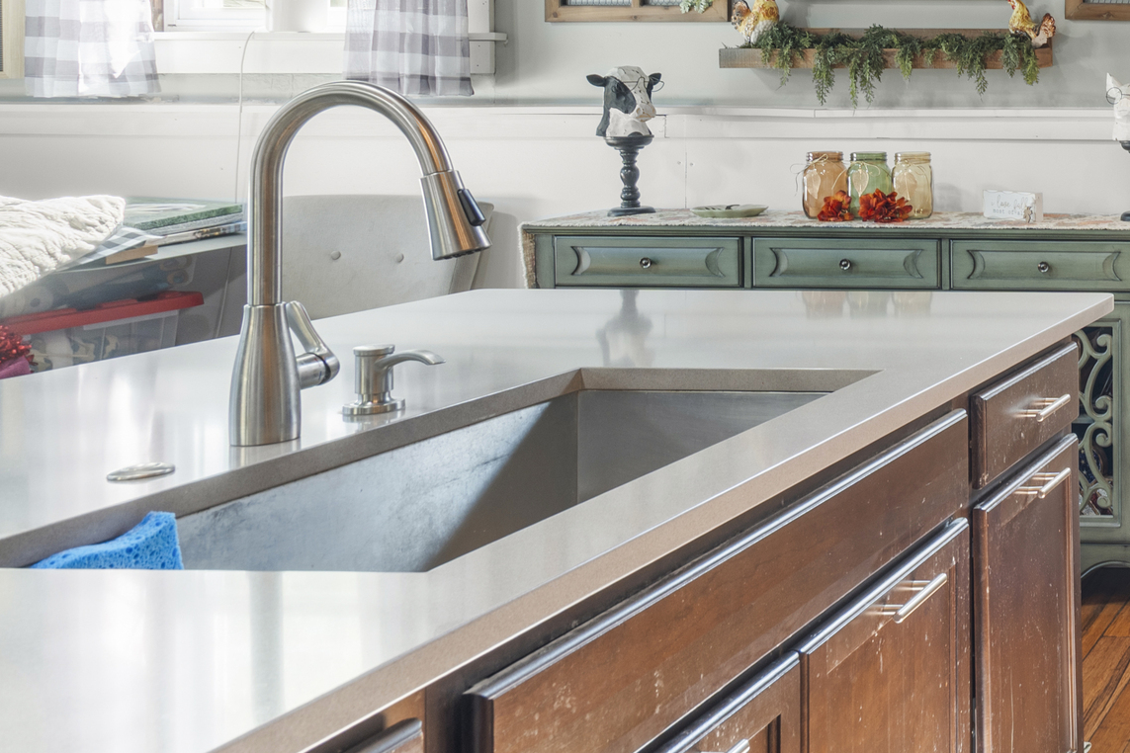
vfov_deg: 30.1
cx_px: 1496
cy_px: 103
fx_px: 1350
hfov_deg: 32.8
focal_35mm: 43
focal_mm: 16
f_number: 9
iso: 200
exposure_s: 2
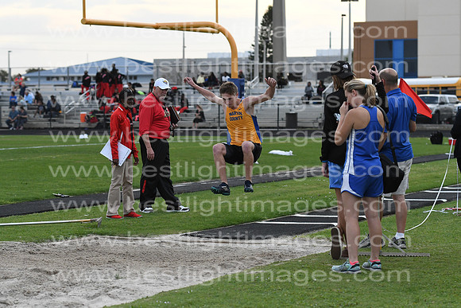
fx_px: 1652
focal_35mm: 129
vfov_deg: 10.6
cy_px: 154
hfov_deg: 15.9
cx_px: 230
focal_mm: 86
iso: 1600
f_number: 4
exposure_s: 1/6400
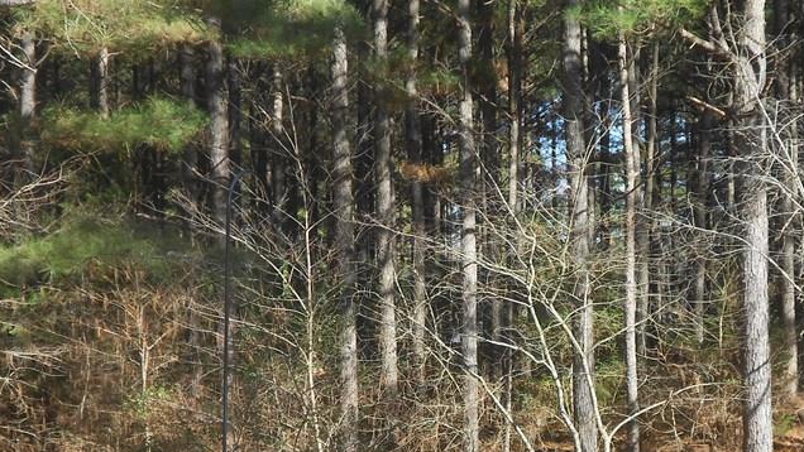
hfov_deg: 24.7
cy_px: 444
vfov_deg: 13.9
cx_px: 496
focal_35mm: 86
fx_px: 1834
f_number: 4.5
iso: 80
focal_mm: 8.8
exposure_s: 1/160
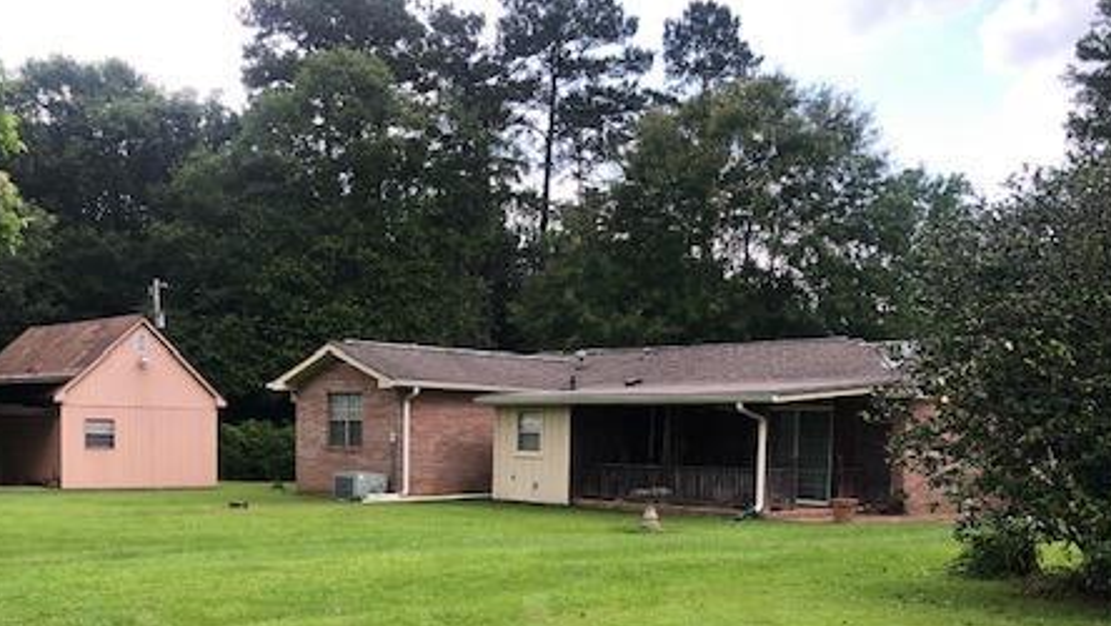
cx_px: 543
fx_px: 1297
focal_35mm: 44
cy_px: 556
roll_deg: +1.5
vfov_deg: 26.3
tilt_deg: -6.5
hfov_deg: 46.4
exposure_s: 1/177
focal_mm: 3.99
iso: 20
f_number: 1.8
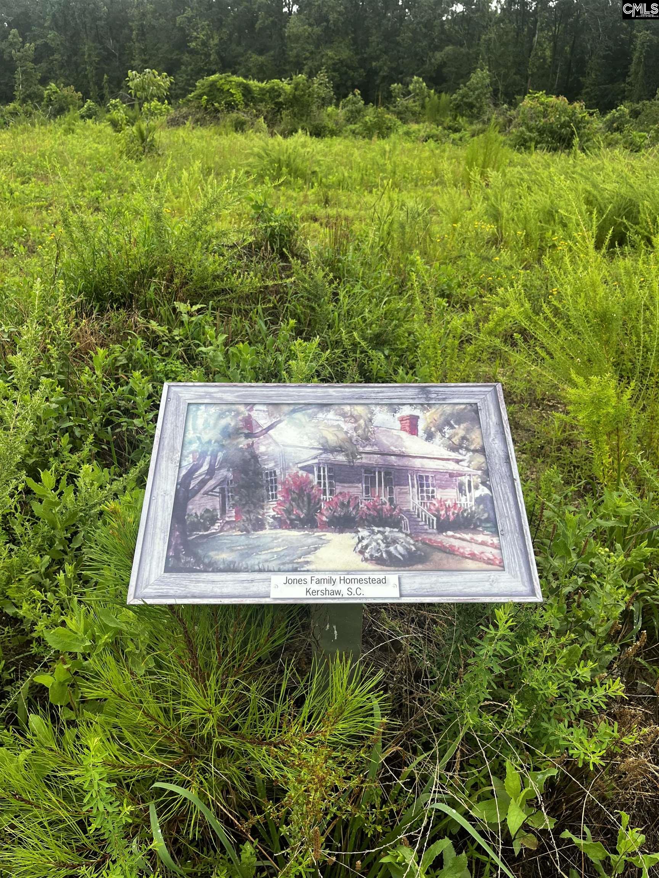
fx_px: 660
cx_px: 330
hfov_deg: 53.1
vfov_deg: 67.3
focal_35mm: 26
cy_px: 439
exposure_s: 1/816
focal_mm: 5.1
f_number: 1.6
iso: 50
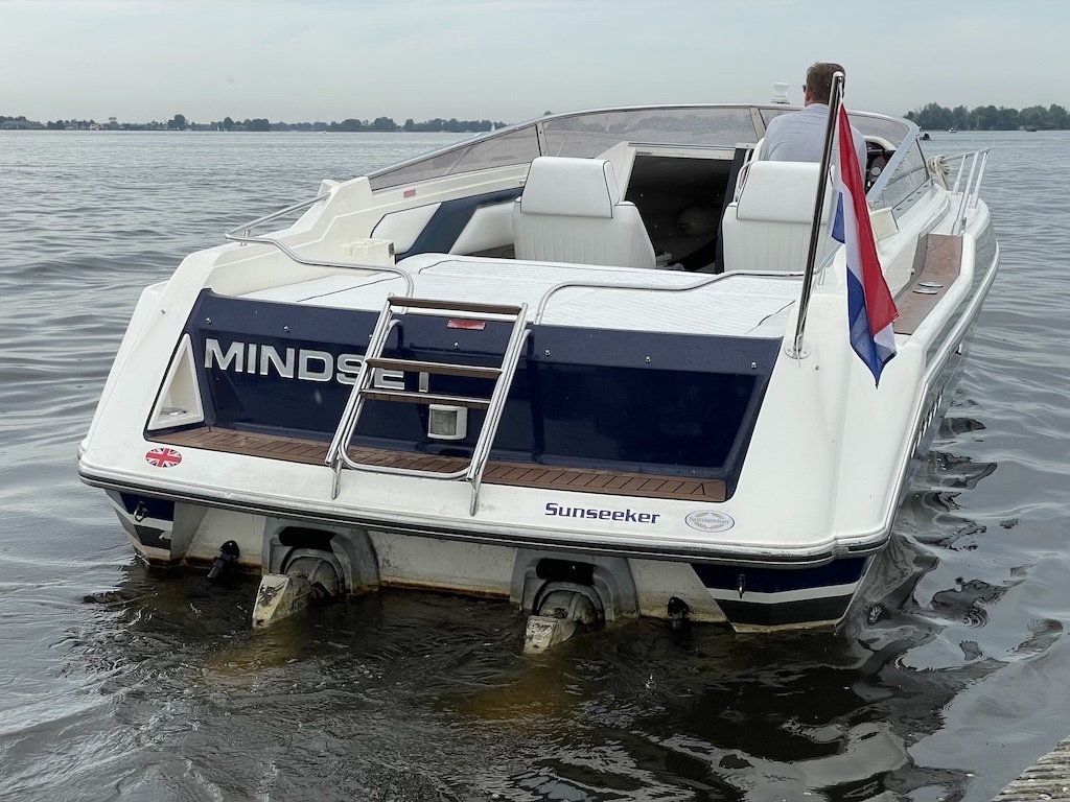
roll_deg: +1.0
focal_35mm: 52
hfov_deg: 36.8
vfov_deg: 28.0
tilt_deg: -8.8
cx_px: 535
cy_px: 401
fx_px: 1607
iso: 25
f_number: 2
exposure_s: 1/1410
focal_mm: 6
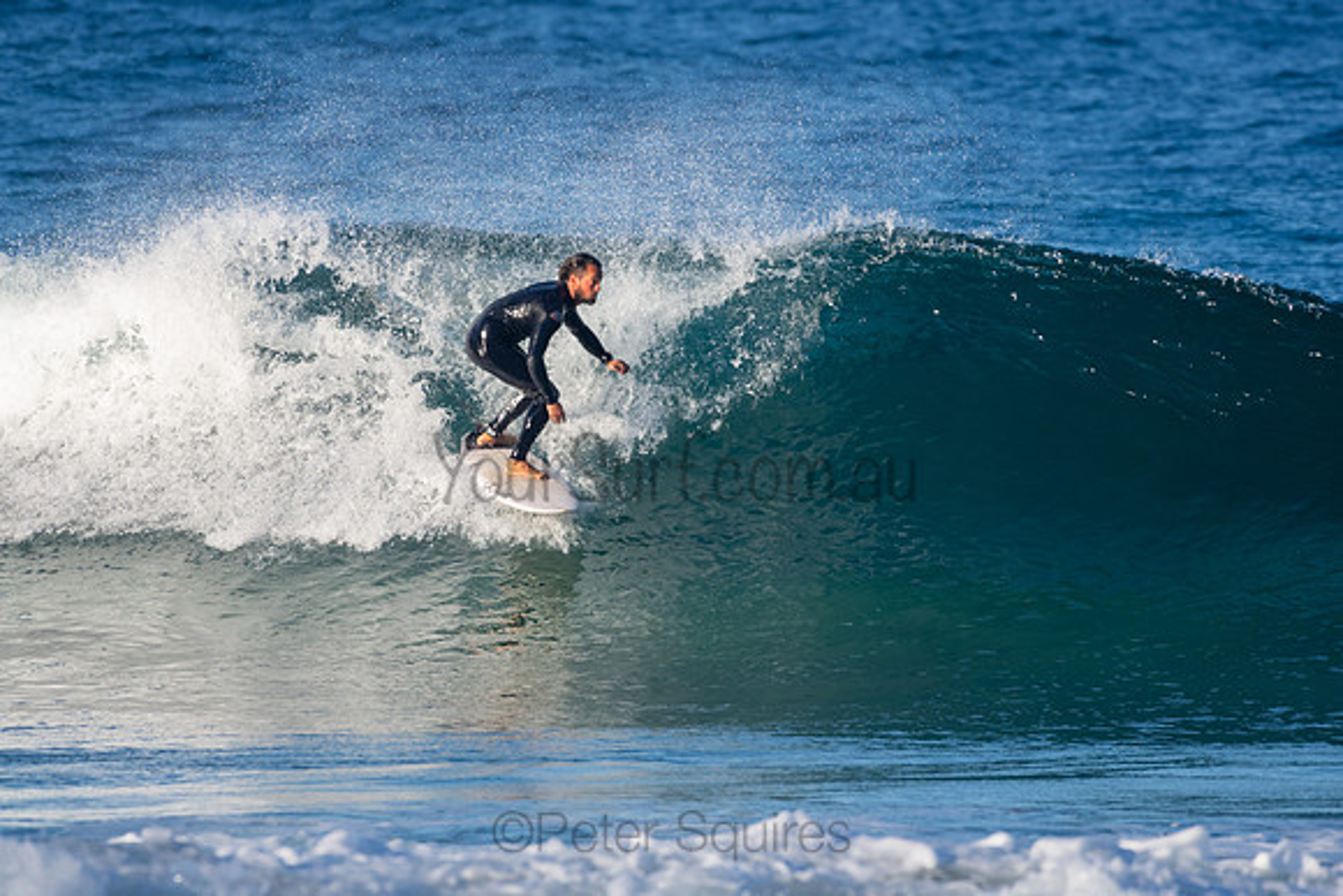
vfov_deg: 1.8
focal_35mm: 750
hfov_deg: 2.7
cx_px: 672
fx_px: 27984
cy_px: 448
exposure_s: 1/1250
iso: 360
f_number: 5.6
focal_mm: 500
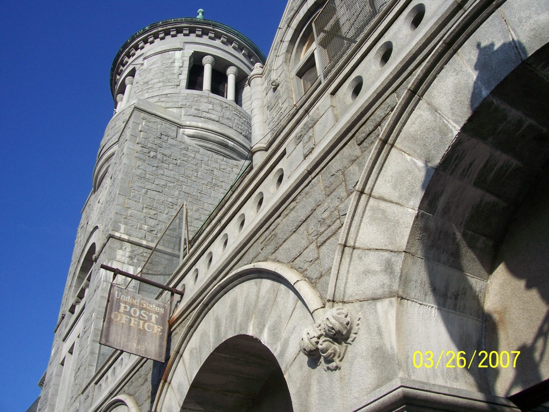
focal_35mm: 34
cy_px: 206
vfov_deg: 41.9
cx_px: 274
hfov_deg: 53.9
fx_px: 540
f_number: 5.1
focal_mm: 5.6
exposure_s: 1/500
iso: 80
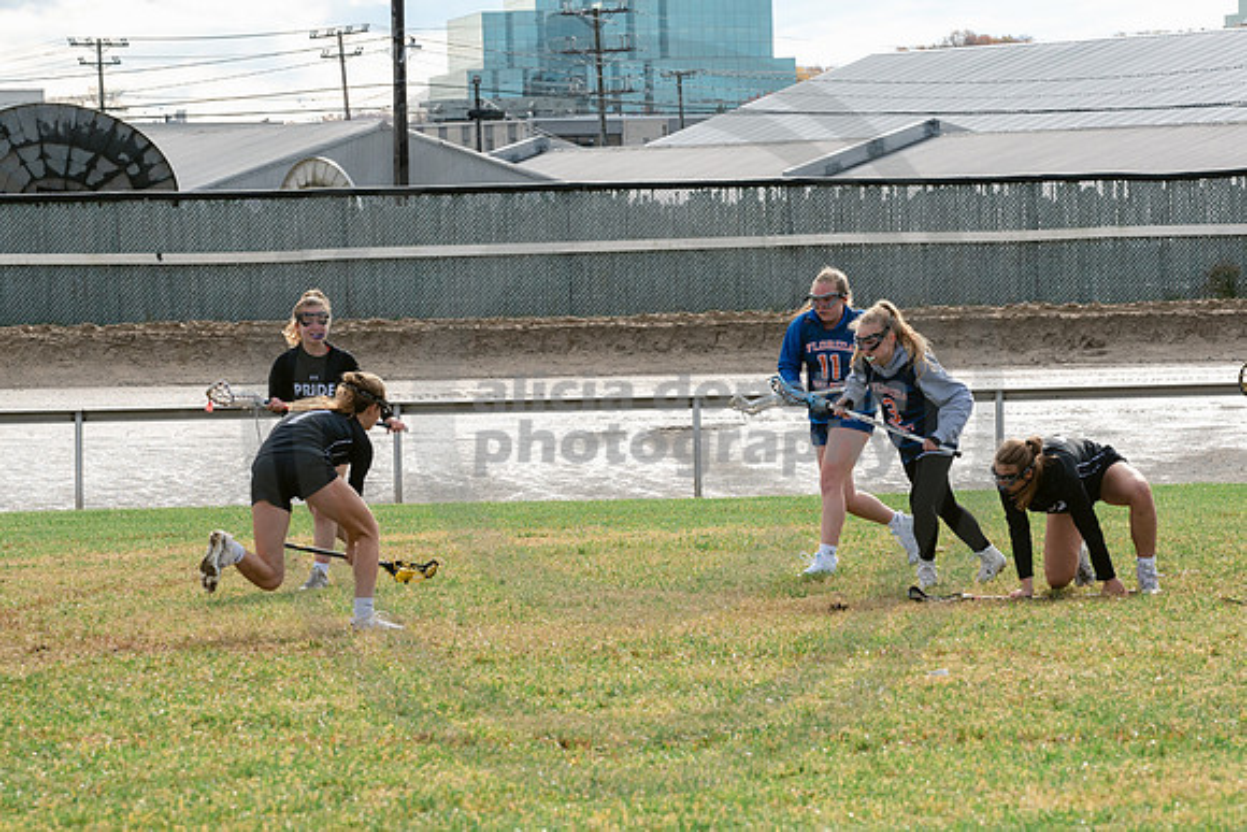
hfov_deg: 10.6
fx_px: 6712
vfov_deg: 7.1
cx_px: 799
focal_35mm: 194
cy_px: 645
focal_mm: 125
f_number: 7.1
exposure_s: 1/800
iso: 400
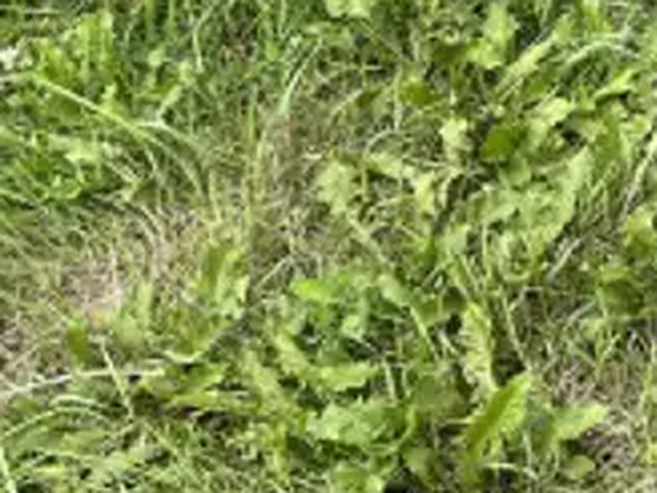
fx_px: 1937
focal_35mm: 102
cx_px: 949
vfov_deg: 13.7
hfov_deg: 17.5
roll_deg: +5.9
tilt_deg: -32.3
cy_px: -228
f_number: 1.5
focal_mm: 5.7
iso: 50
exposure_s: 1/1344
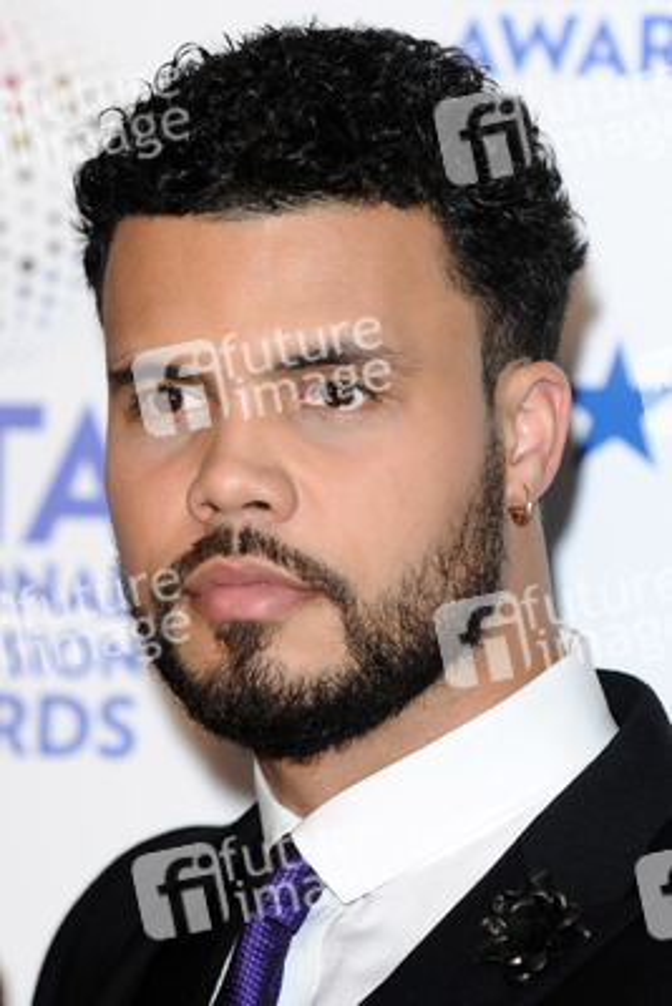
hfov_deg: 5.9
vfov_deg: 8.9
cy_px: 503
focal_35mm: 232
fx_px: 6504
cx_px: 336
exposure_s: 1/200
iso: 320
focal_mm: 155
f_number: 4.5
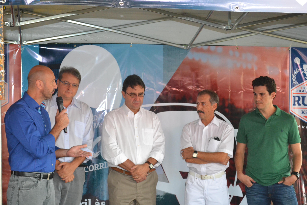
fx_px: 614
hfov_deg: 28.1
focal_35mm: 72
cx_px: 154
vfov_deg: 18.9
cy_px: 102
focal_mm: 48
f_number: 5.3
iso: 1800
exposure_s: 1/60
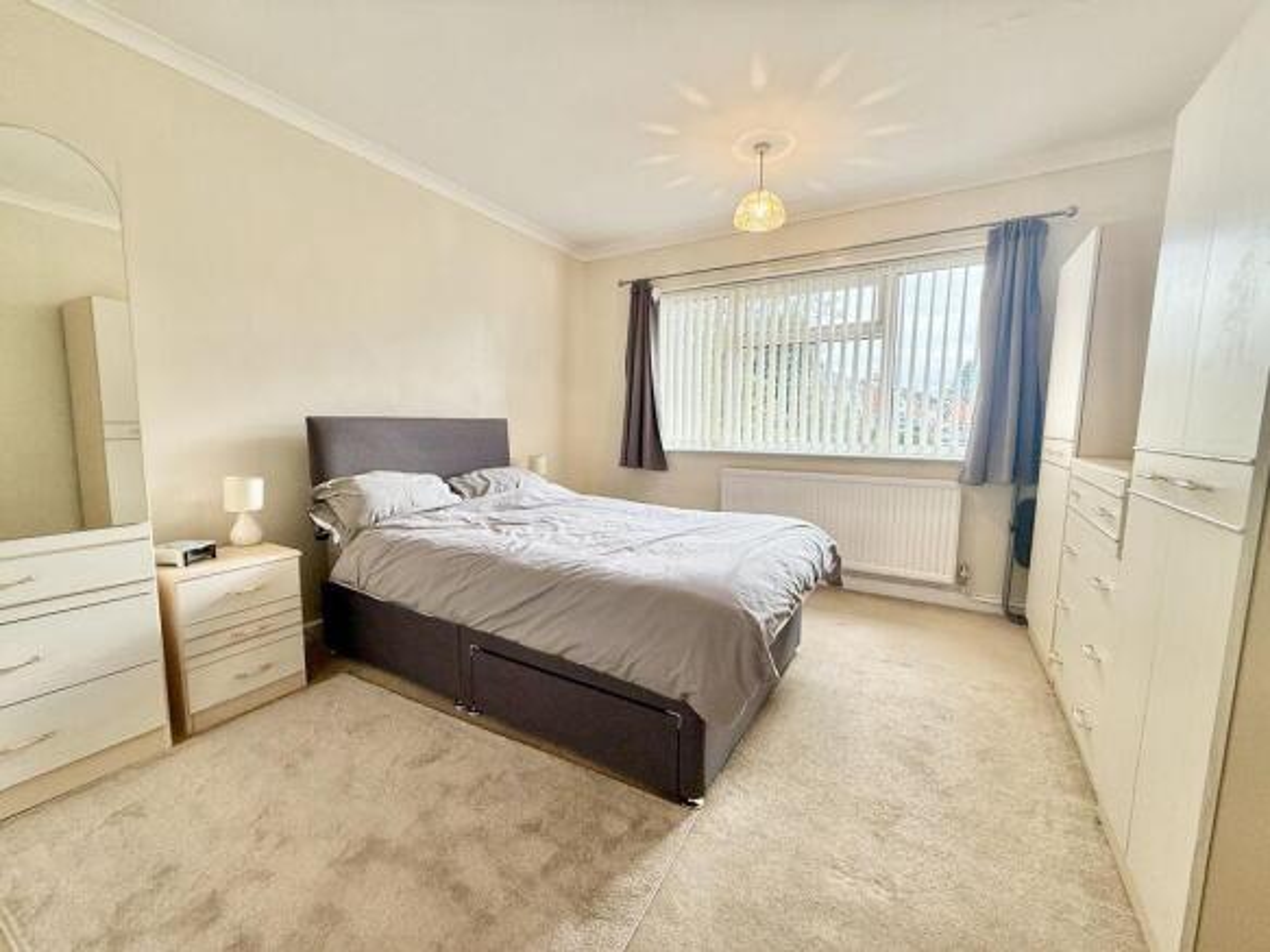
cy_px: 476
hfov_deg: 102.1
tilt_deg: -5.9
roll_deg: -0.4
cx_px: 635
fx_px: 514
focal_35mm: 14
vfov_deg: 85.7
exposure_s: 1/117
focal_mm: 2.22
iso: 64
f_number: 2.2
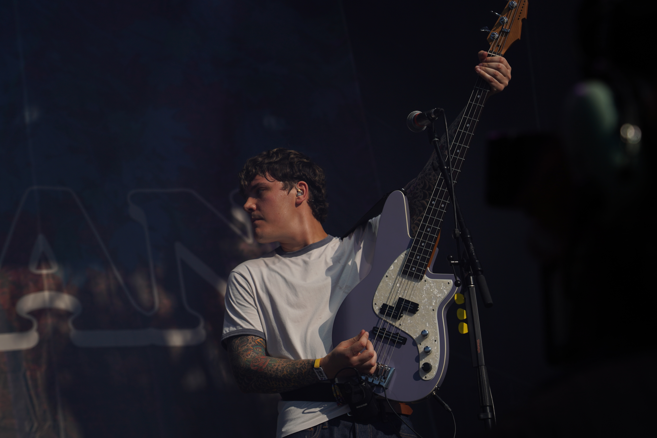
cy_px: 219
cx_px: 328
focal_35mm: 105
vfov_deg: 13.0
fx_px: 1916
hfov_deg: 19.5
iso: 100
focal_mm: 105
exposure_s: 1/1600
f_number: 8
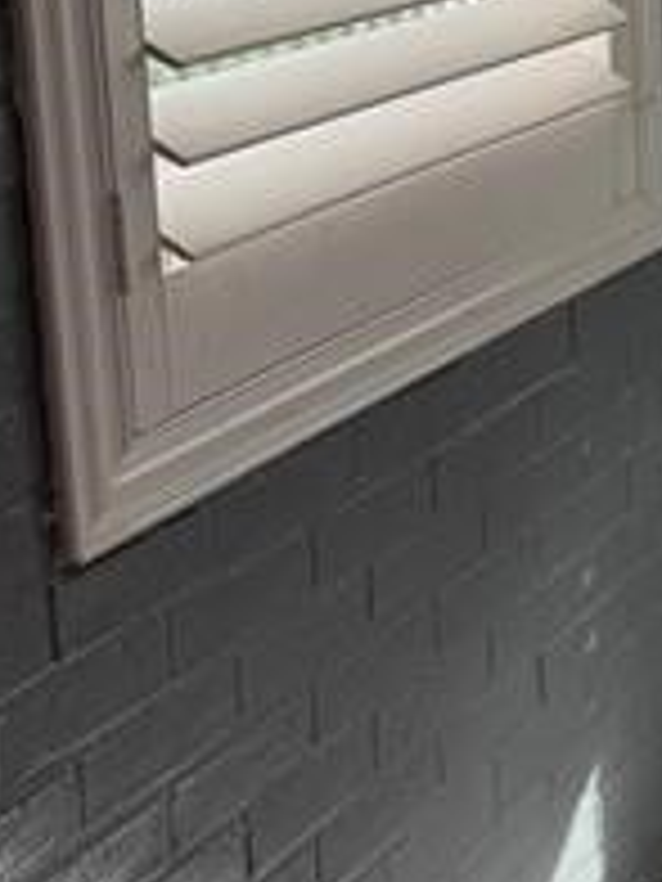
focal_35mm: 94
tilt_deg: -11.0
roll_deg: -0.6
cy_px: 117
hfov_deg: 13.7
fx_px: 2397
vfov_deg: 20.5
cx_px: 1274
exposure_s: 1/160
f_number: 1.78
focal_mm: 6.76
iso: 64
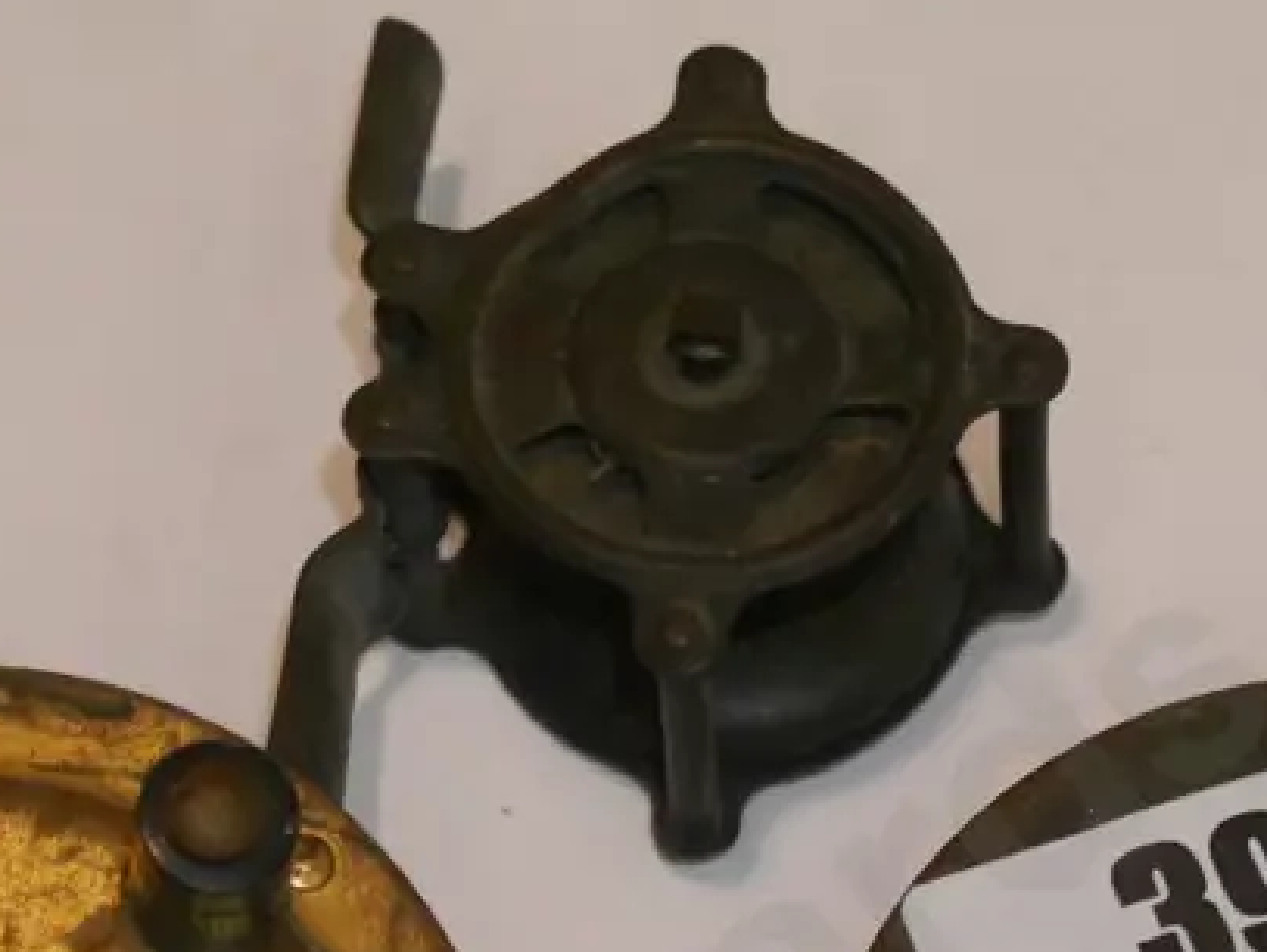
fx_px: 5898
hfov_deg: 12.3
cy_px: 1072
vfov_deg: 9.1
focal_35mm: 161
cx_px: 676
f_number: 5.6
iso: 3200
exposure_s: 1/200
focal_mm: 32
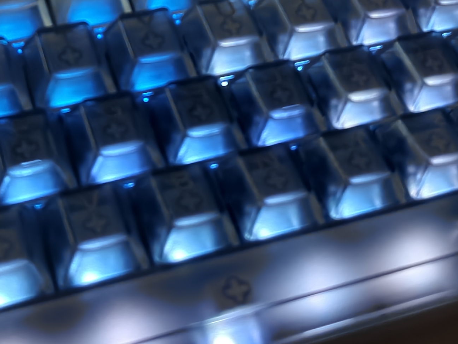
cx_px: 152
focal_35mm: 73
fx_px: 966
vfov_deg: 18.6
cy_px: -111
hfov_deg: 26.5
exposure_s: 1/50
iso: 342
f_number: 1.88
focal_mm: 5.56
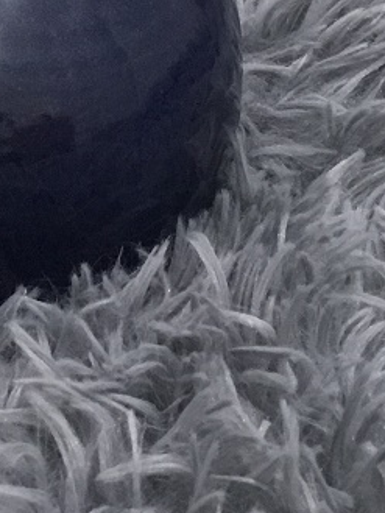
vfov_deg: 15.9
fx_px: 1675
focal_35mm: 113
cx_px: -73
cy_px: -265
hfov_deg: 12.8
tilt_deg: -16.9
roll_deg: +2.5
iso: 125
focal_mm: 3.3
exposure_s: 1/33
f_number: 2.4
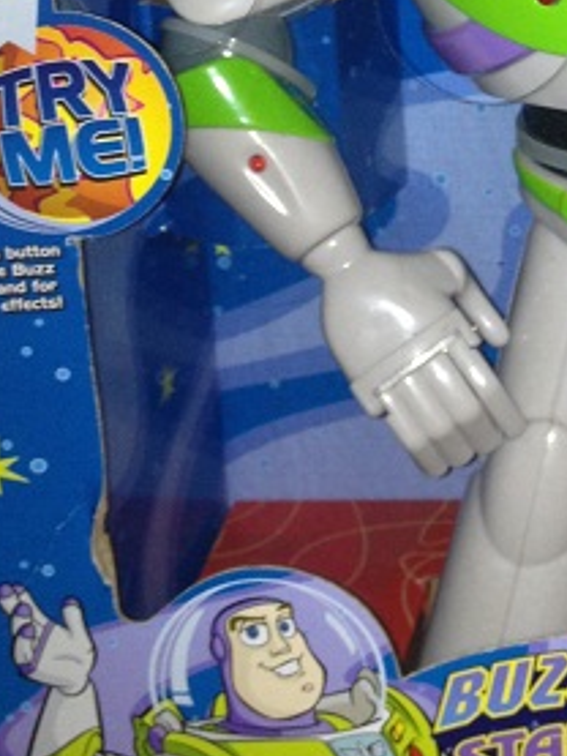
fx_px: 2204
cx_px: 690
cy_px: 104
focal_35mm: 101
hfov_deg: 14.2
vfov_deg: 19.2
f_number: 2.4
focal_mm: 4.28
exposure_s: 1/20
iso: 64
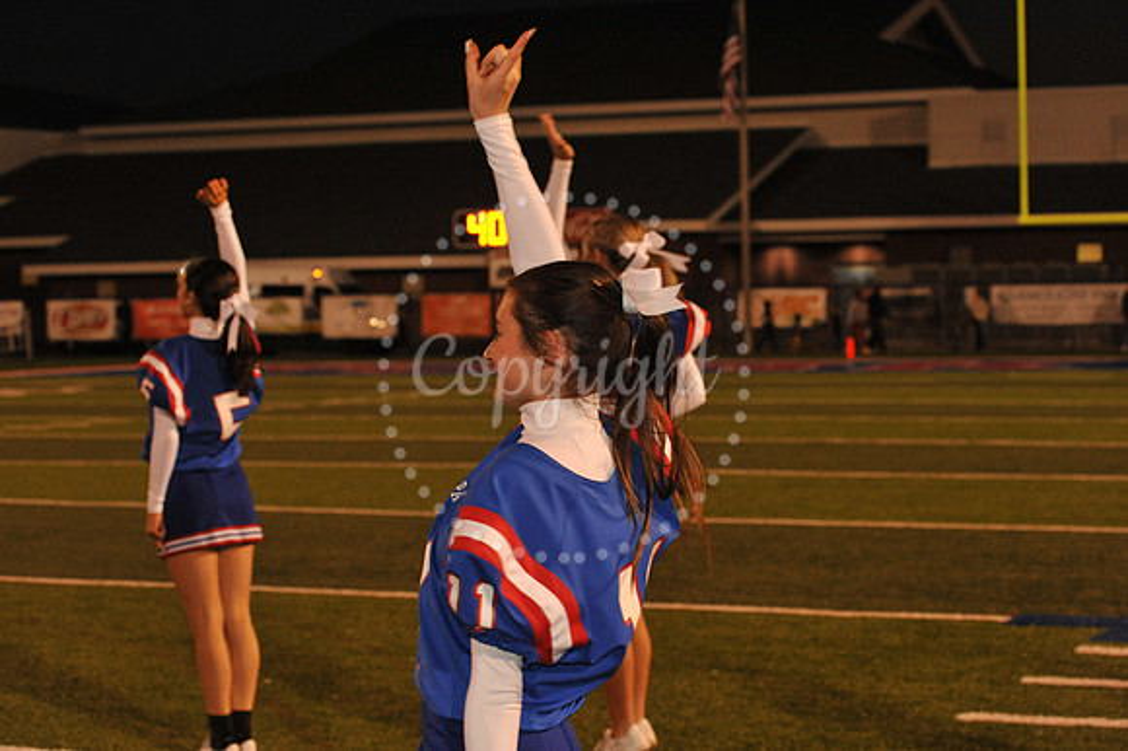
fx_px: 2505
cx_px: 564
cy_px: 376
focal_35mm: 80
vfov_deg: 17.0
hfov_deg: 25.4
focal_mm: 80
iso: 2500
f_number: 7.1
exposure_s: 1/160
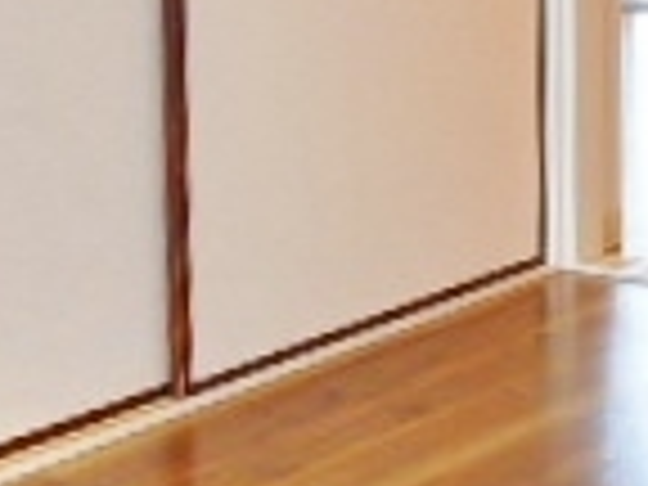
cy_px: -194
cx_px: 922
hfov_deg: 16.4
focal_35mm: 111
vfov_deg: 12.8
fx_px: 2078
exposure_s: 1/30
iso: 140
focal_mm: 4.5
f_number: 3.7
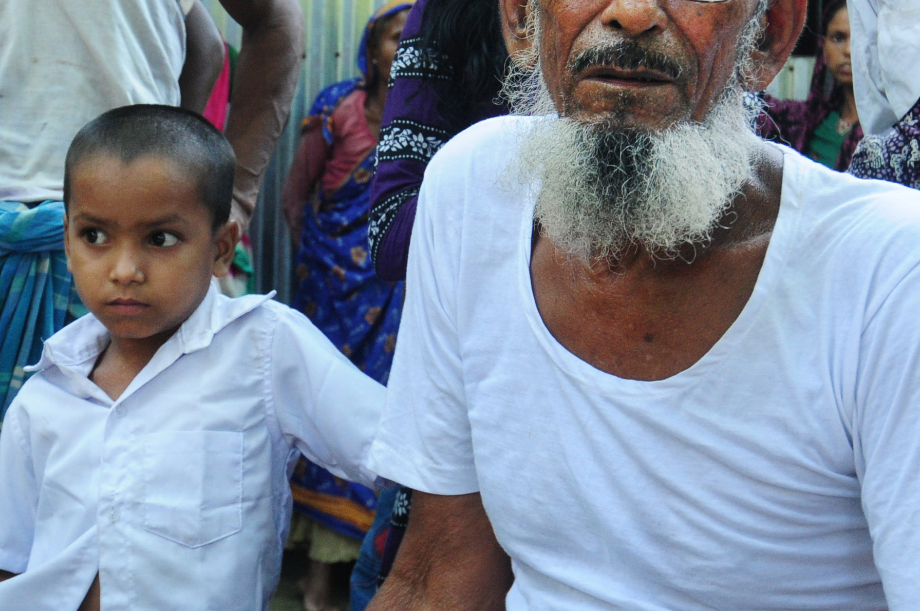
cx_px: 187
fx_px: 2017
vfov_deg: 17.2
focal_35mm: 79
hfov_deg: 25.3
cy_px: 187
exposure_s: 1/60
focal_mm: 22
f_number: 4
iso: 500
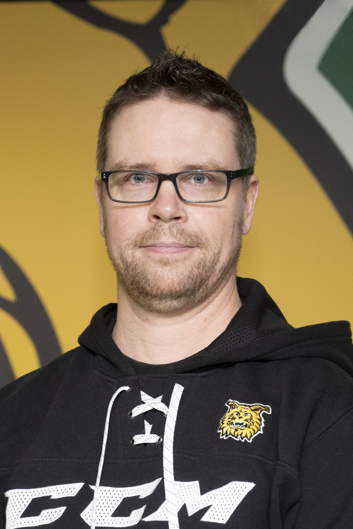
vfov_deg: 28.8
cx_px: 176
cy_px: 264
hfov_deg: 19.5
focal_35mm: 70
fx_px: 1029
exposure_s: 1/200
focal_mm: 70
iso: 400
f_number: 4
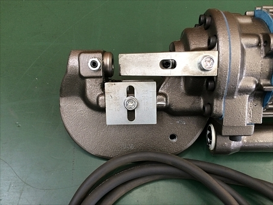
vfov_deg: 48.2
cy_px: 102
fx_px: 229
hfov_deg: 61.7
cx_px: 136
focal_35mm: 29
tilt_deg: -64.3
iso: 100
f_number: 2.2
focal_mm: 4.15
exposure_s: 1/30
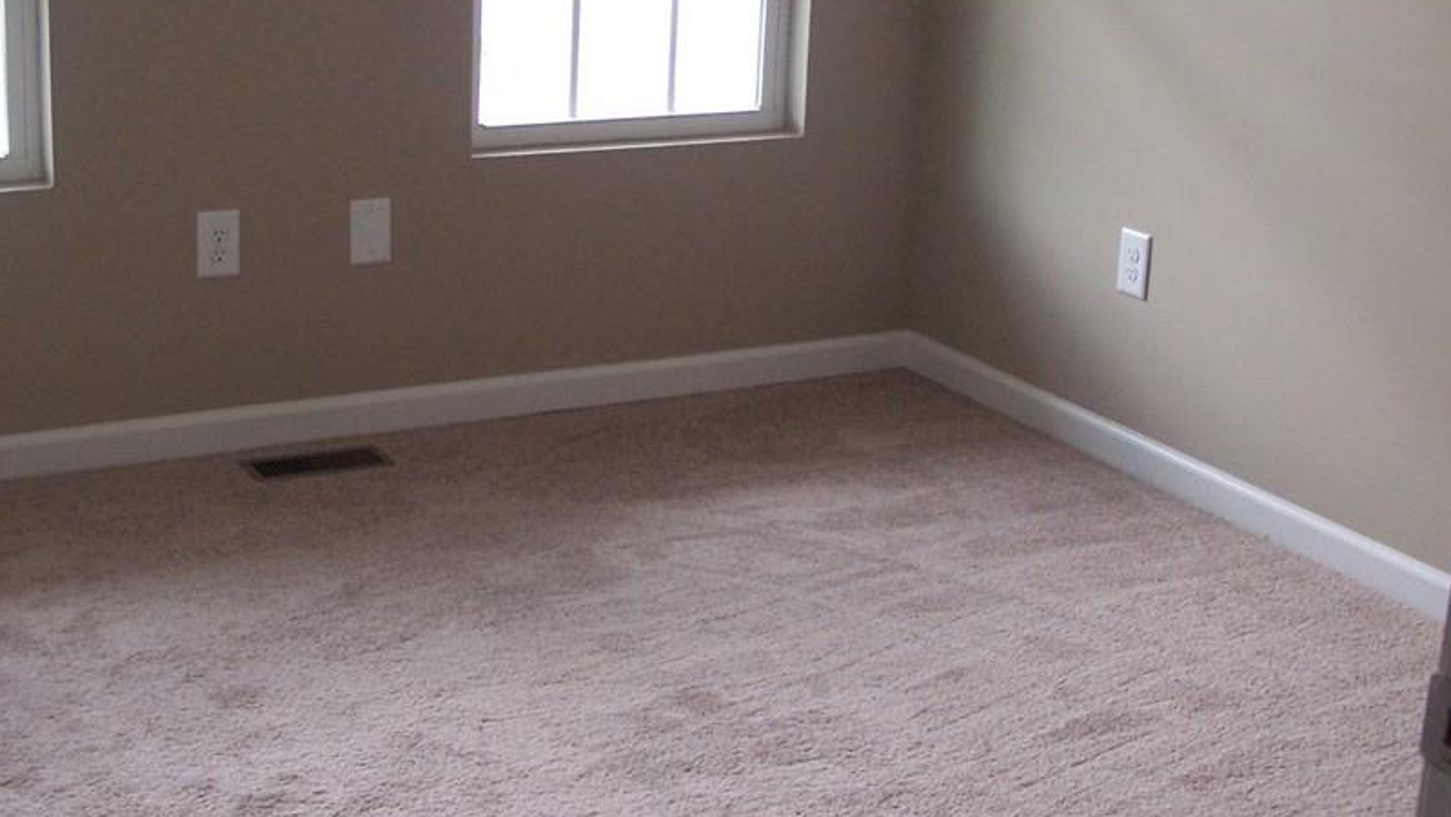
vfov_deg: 18.0
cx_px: 690
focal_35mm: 67
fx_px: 2579
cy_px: 329
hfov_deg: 31.4
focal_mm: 8
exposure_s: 1/90
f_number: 3.2
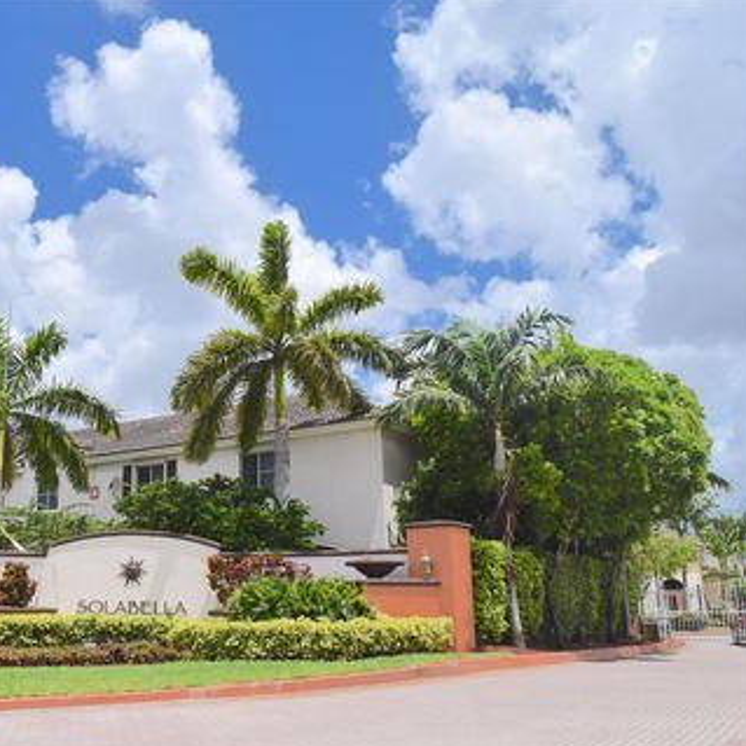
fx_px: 878
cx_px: 166
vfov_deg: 46.0
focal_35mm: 36
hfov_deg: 44.2
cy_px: 382
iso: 200
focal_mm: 18
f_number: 11
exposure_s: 1/500
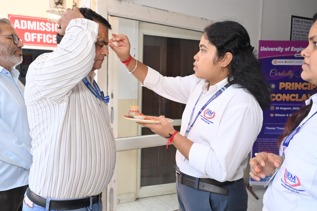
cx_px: 158
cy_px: 106
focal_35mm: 28
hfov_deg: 65.5
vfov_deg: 46.3
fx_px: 246
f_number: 6.3
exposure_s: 1/160
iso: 320
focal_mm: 28
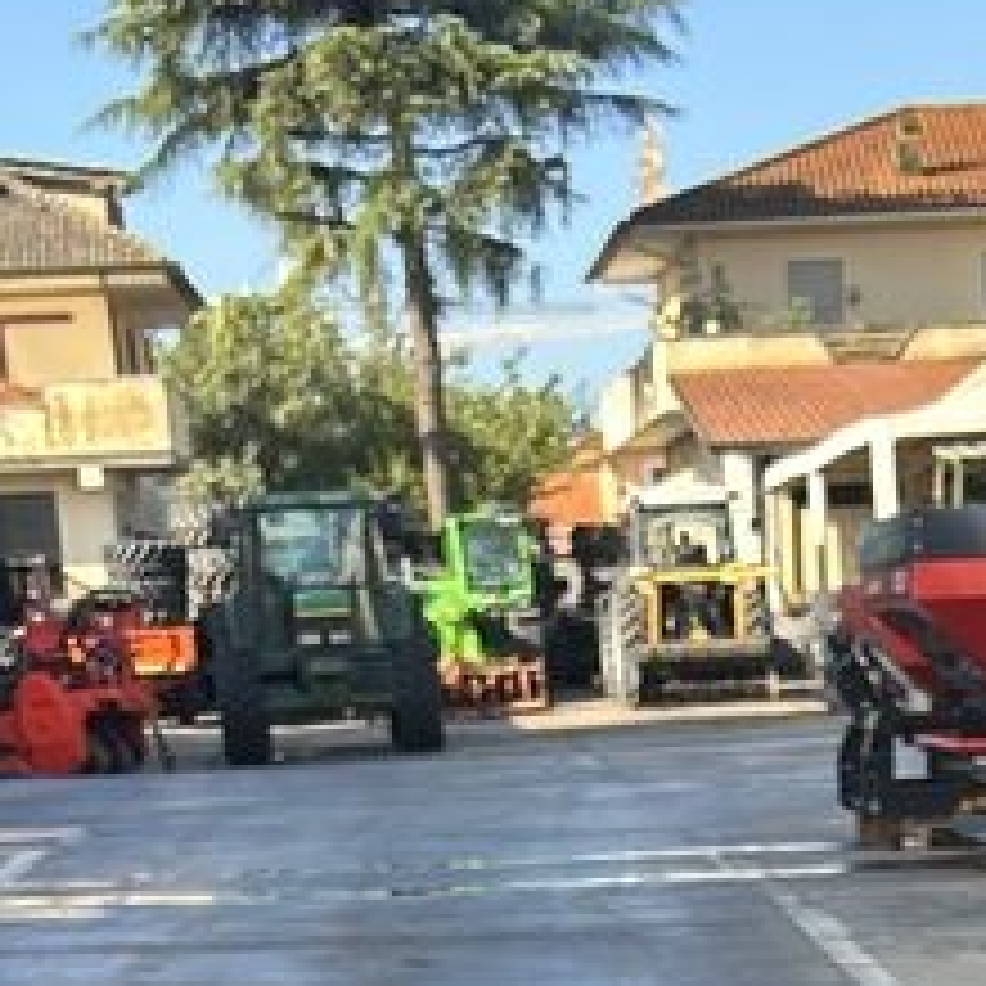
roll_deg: +2.5
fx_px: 3416
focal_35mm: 106
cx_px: 833
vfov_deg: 13.5
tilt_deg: -24.6
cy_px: 2094
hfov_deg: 16.3
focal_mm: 5.7
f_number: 1.5
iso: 50
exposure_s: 1/632
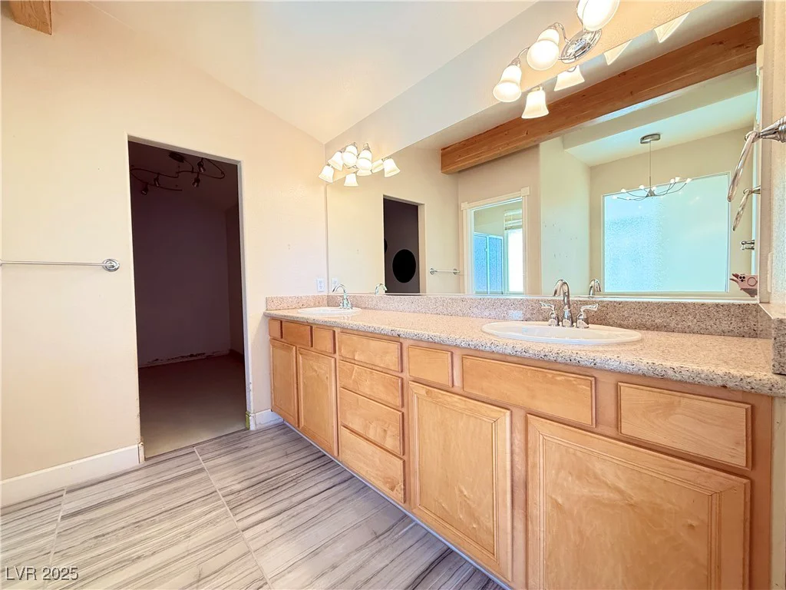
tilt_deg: -2.0
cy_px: 295
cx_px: 393
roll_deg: +0.9
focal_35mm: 14
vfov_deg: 85.7
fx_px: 318
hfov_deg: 102.1
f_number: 2.2
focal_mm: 2.22
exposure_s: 1/120
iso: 200
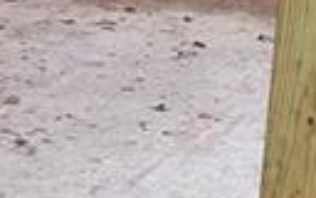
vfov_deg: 5.1
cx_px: 62
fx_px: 2222
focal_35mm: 258
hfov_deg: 8.1
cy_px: 151
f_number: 1.8
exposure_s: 1/100
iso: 125
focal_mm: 5.4
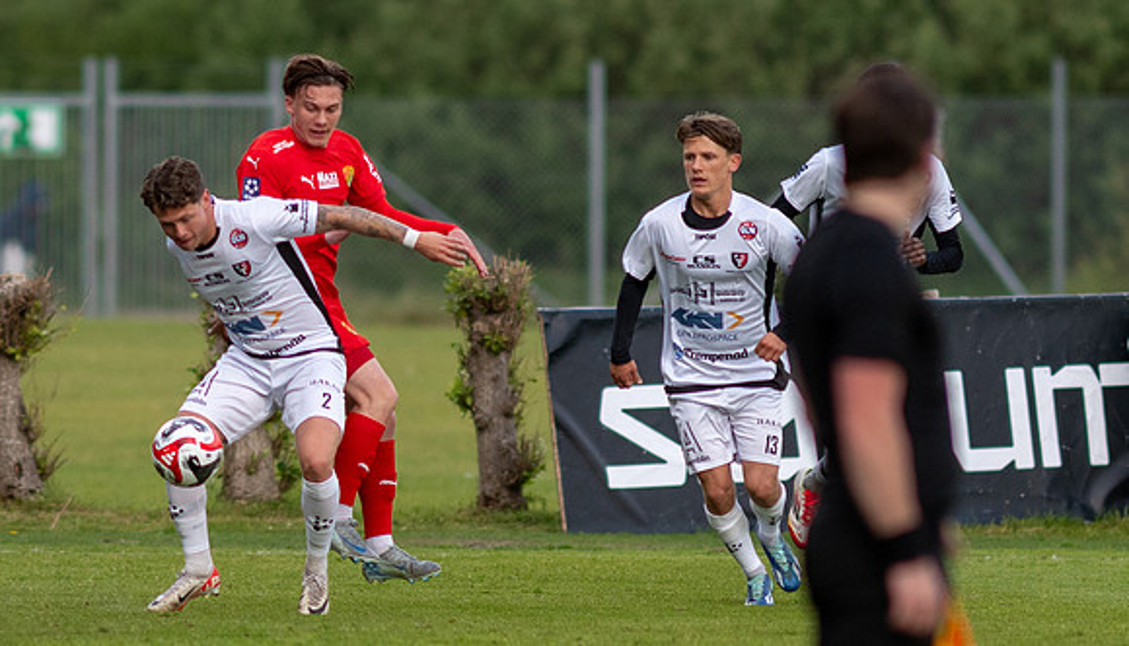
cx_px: 284
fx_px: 28766
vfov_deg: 1.3
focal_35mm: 957
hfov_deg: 2.2
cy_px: 415
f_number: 3.2
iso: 320
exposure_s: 1/1600
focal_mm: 300
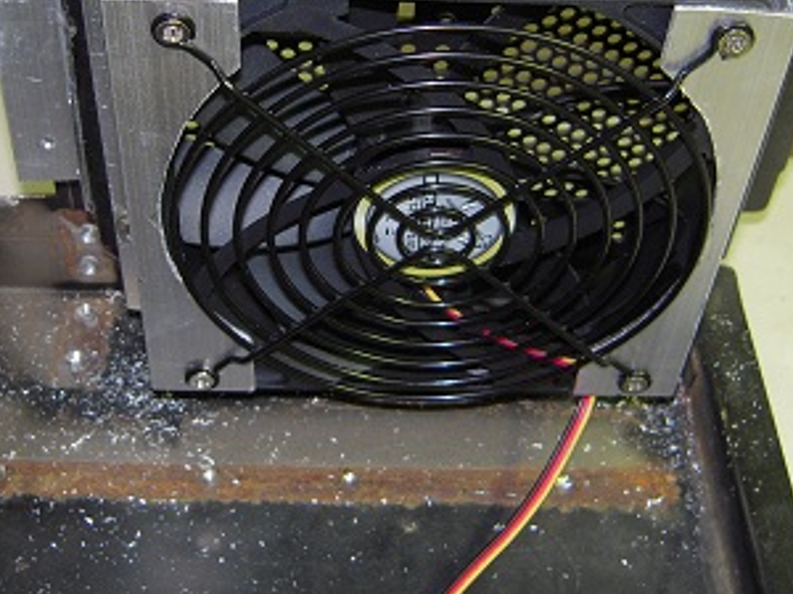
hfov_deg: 34.3
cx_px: 330
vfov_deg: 26.0
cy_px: 224
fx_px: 1283
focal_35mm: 56
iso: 100
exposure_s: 1/25
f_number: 2.7
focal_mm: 5
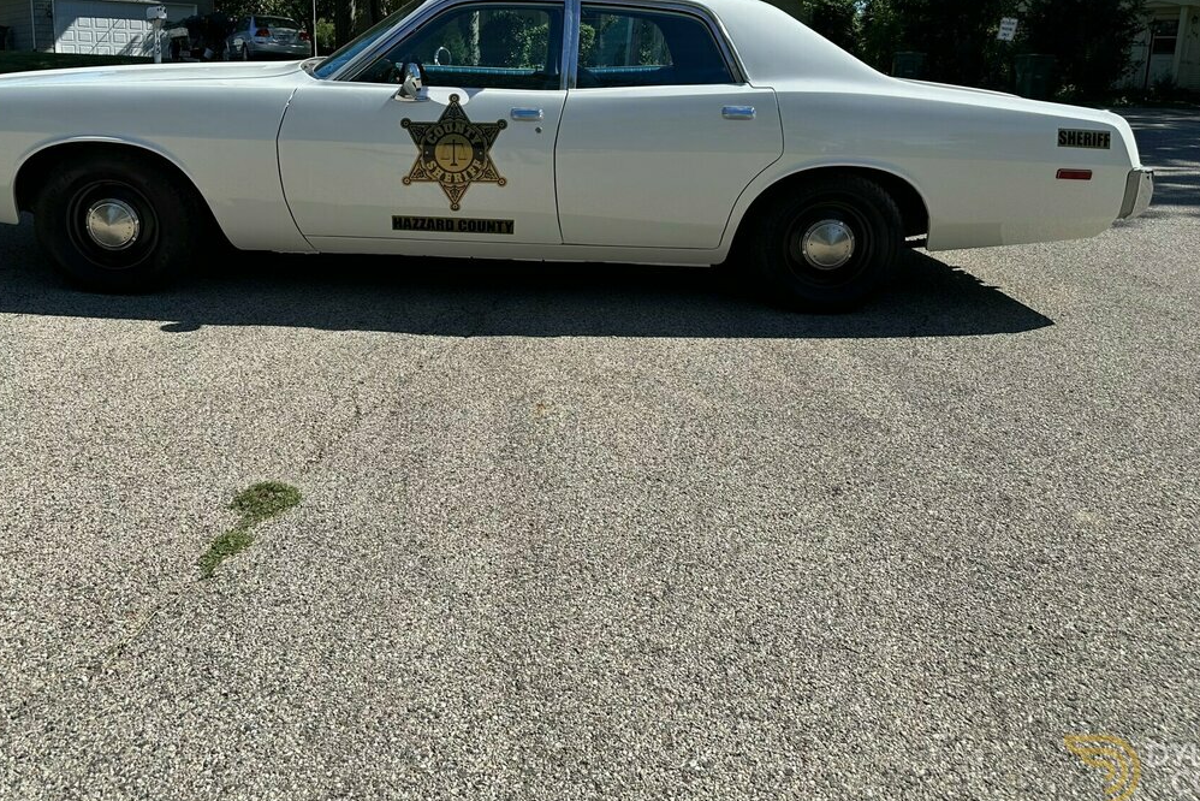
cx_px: 535
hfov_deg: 61.8
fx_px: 1000
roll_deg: -1.4
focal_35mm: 30
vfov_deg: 43.1
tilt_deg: -9.8
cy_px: 277
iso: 80
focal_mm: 6.86
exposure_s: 1/4348
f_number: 1.78
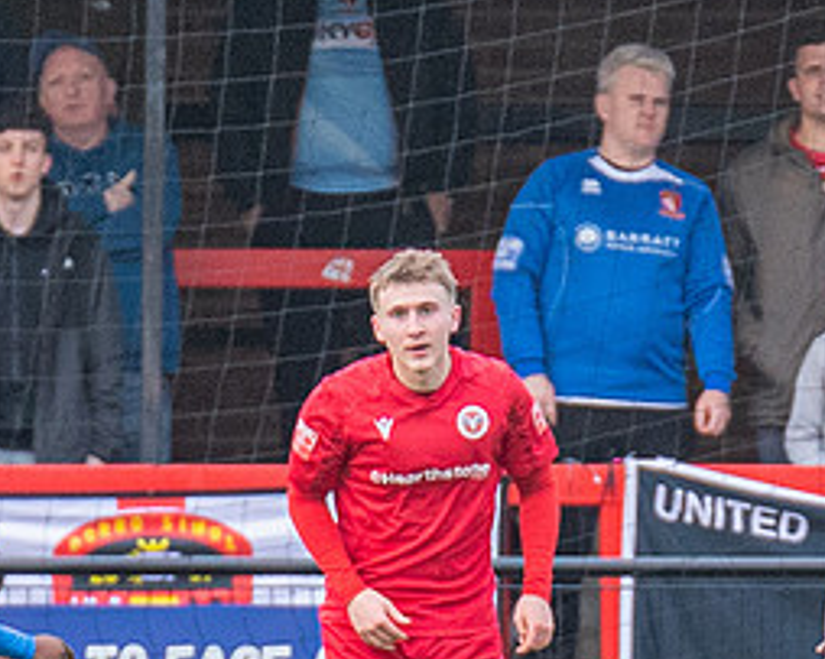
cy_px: 480
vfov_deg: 0.9
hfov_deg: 1.1
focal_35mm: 1813
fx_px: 44251
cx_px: 1092
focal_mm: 300
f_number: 4
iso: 1600
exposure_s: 1/1250
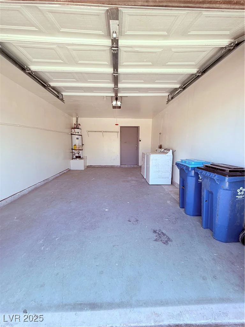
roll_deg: -0.4
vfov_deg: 102.1
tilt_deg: -7.2
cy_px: 164
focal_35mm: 14
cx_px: 122
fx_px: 132
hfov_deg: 85.7
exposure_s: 1/185
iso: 64
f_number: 2.2
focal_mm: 2.22
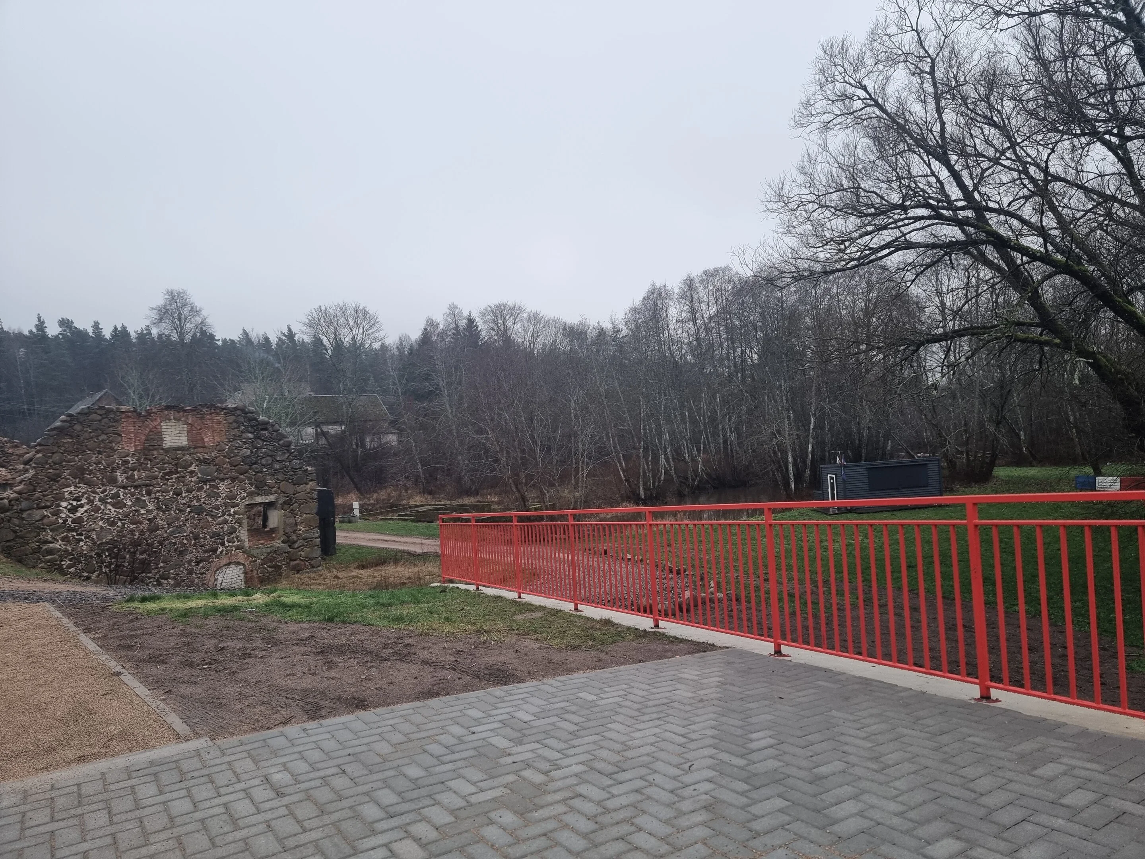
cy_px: 430
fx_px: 794
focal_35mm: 24
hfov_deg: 71.6
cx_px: 572
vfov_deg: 56.8
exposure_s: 1/40
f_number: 1.8
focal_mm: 6.7
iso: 200
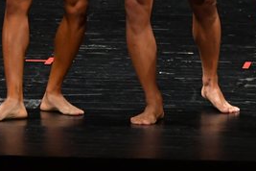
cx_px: 97
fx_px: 5255
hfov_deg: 2.8
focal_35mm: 739
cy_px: -61
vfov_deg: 1.9
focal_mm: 170
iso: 3200
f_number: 5.6
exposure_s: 1/400
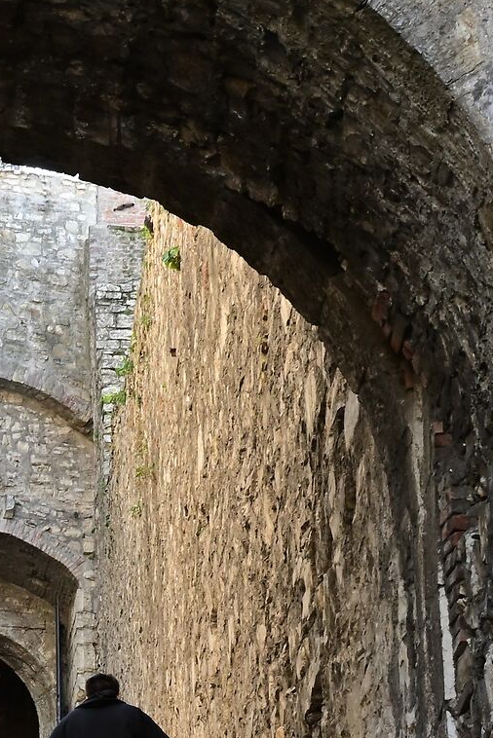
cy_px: 615
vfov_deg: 13.2
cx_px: -149
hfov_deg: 8.7
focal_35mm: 155
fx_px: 3181
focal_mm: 49
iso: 720
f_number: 13
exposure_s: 1/80
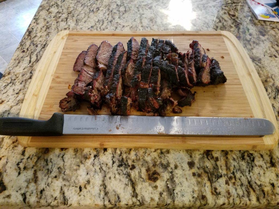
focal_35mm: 26
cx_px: 140
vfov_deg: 53.1
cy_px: 104
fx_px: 210
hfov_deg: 67.3
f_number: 1.7
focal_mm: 4.2
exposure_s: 1/11
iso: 200
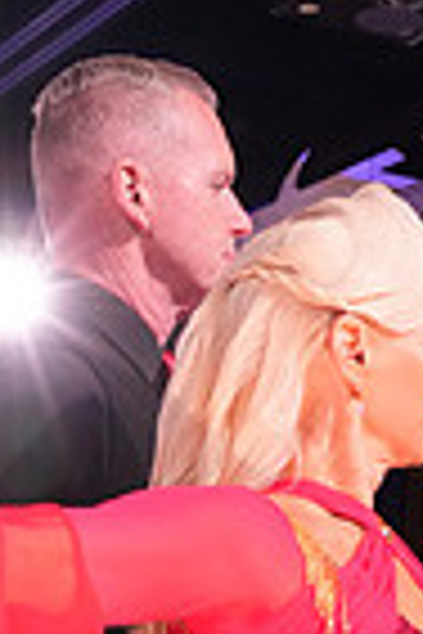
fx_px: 2168
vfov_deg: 15.3
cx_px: 169
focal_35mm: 123
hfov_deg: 11.1
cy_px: 971
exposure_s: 1/200
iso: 4000
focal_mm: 30
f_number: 6.3
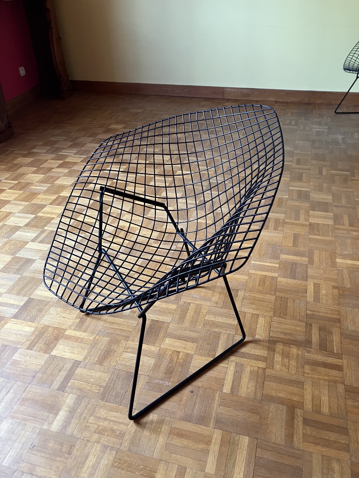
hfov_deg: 49.7
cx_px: 180
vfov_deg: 63.4
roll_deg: +2.8
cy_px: 239
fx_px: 387
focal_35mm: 28
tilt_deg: -33.6
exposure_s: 1/60
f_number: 1.8
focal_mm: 3.99
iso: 125
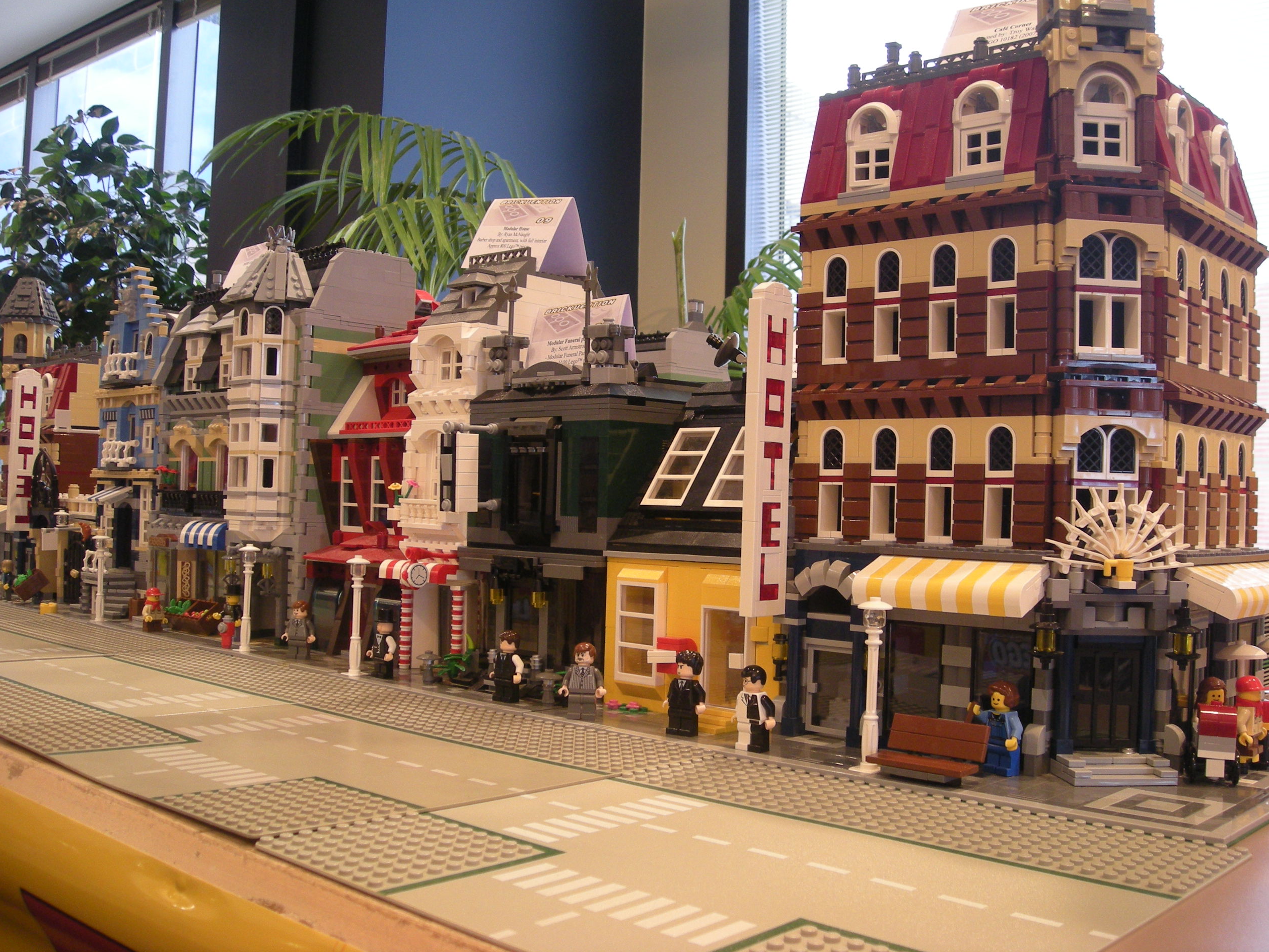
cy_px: 464
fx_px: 1320
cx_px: 634
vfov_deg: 39.7
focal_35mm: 36
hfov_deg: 51.4
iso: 122
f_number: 2.8
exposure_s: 1/8
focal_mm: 5.7
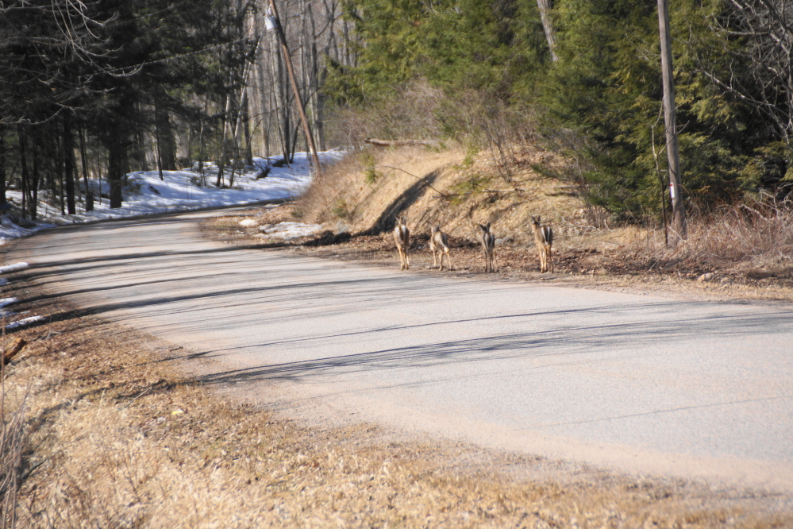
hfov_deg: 9.1
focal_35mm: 225
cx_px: 396
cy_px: 264
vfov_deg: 6.1
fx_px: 4956
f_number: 6.3
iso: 160
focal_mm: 150
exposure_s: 1/250
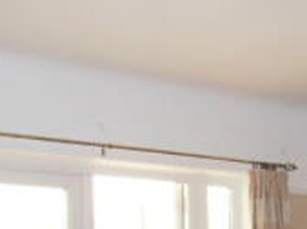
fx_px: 735
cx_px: 357
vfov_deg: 16.5
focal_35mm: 83
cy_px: 319
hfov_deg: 22.0
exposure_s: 1/30
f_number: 3.3
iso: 200
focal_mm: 4.2
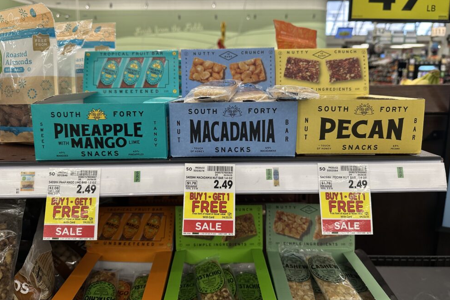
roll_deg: +0.1
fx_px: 325
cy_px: 134
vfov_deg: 49.5
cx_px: 218
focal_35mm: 26
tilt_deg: -10.3
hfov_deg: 69.4
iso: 100
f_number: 1.78
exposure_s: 1/124
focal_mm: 6.86
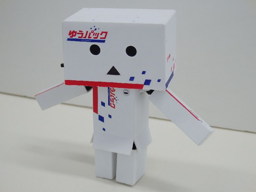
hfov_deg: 29.4
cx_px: 128
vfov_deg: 22.3
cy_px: 96
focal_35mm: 66
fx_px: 488
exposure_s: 1/60
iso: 320
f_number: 4.4
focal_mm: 11.9
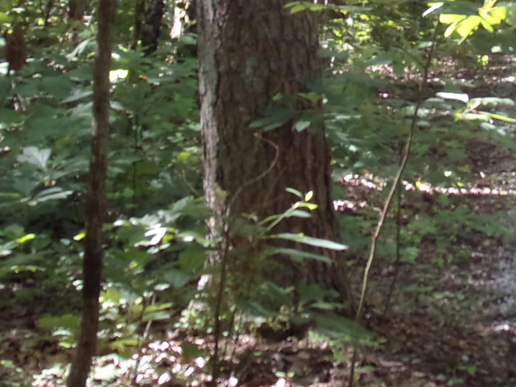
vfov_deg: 9.6
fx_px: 2296
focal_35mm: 154
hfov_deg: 12.7
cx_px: 455
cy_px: 54
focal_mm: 9.8
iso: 105
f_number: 4.3
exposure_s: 1/34
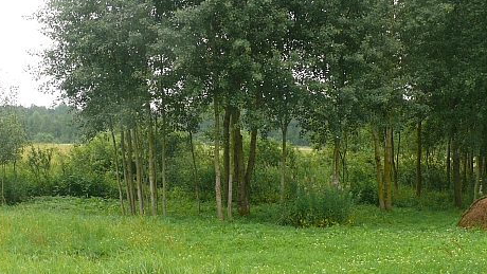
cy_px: 206
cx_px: 239
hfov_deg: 36.0
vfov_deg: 20.6
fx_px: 749
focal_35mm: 58
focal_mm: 7.4
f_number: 4
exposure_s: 1/100
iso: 100
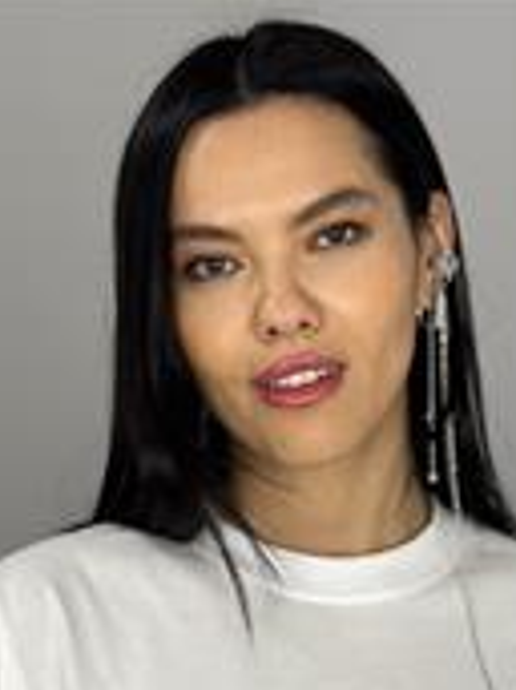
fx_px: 2308
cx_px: 298
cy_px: 825
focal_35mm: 116
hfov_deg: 12.8
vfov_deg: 16.3
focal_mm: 6.86
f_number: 1.78
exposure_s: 1/100
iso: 64
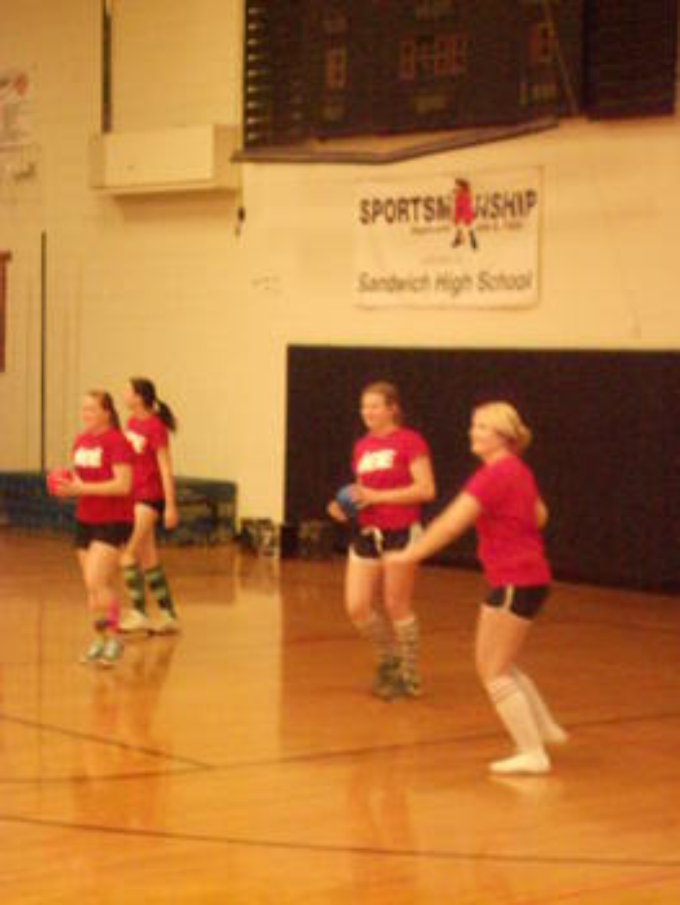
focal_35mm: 99
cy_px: 452
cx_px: 340
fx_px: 2590
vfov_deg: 19.8
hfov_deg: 15.0
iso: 1600
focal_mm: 17.6
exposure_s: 1/60
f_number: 5.5
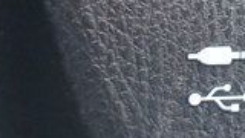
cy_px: 33
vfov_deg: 6.0
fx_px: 1306
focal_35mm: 201
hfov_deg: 10.6
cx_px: 271
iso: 12800
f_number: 4.5
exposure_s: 1/25
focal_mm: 32
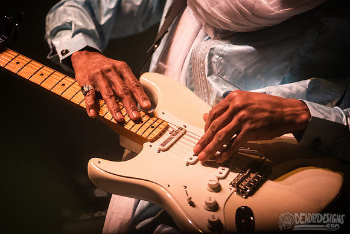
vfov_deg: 8.6
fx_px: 1556
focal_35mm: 160
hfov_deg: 12.8
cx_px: 175
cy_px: 117
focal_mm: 160
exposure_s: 1/200
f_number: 3.2
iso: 2500
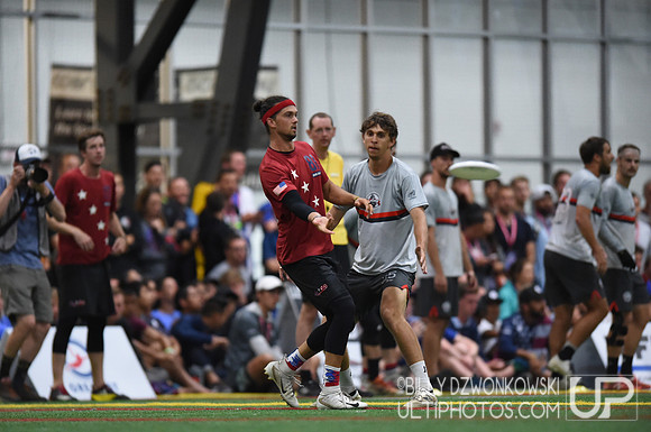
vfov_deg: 3.4
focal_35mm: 400
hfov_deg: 5.2
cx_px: 326
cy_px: 216
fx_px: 7223
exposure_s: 1/500
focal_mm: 400
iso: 10000
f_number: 2.8
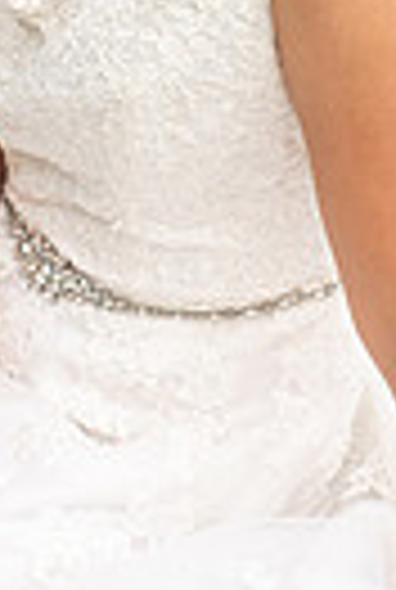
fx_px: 3939
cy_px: 36
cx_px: 112
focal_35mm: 240
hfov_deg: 5.8
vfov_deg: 8.5
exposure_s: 1/640
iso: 500
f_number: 4.5
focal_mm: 70
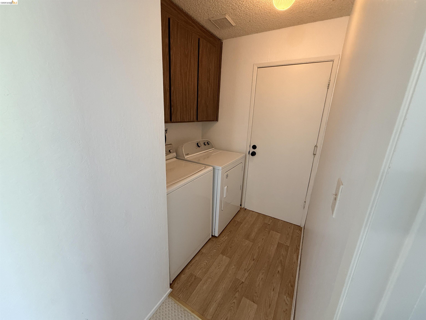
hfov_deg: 102.1
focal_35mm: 14
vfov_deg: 85.7
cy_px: 160
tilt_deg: -15.7
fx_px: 172
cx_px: 213
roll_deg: -1.6
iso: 400
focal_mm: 2.22
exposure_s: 1/60
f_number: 2.2
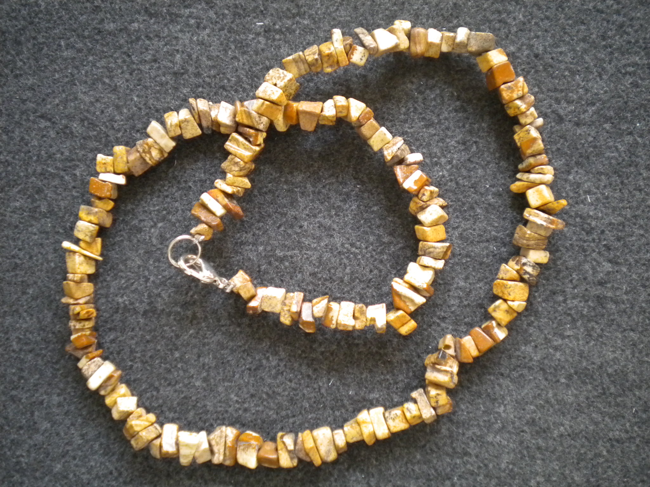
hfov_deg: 45.8
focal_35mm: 41
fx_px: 770
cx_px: 325
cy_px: 244
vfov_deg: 35.1
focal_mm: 7.4
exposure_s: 1/39.3
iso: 400
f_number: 3.5
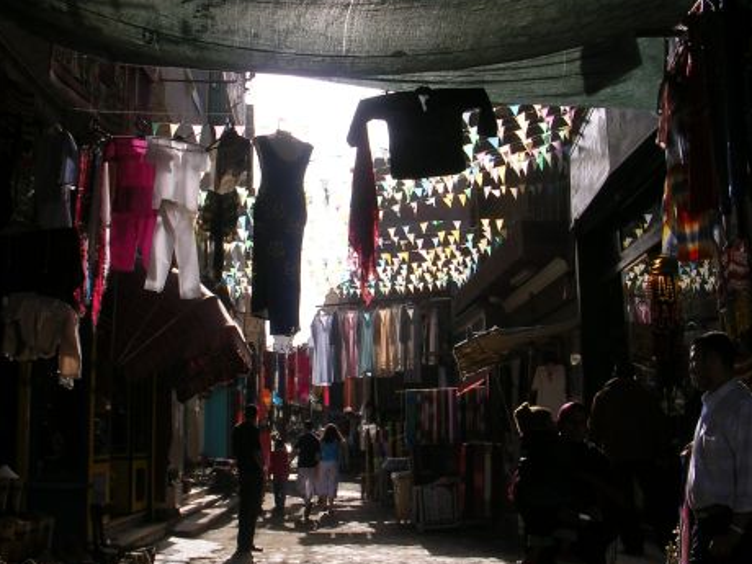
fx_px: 956
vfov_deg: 32.9
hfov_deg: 42.9
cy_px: 260
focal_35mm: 44
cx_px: 352
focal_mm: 5.8
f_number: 5.6
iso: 50
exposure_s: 1/294
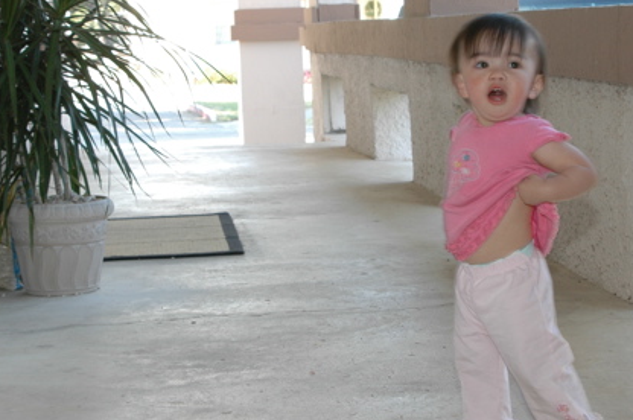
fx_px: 1703
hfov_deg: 21.1
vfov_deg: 14.1
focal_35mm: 97
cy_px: 199
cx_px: 330
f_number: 6.3
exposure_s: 1/40
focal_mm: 42
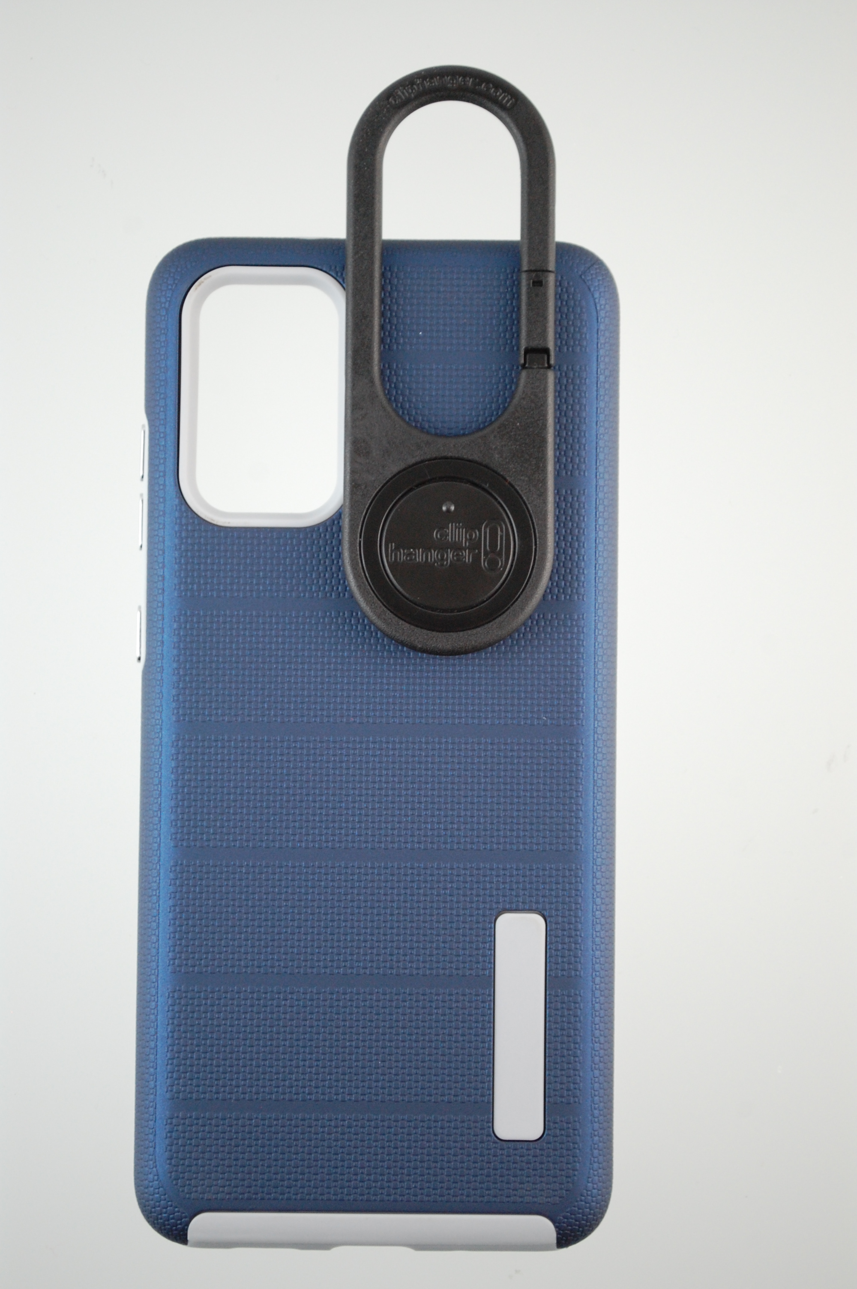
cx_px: 428
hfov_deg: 18.1
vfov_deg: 27.0
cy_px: 644
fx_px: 2683
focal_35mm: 75
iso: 800
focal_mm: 50
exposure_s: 1/25
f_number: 5.6
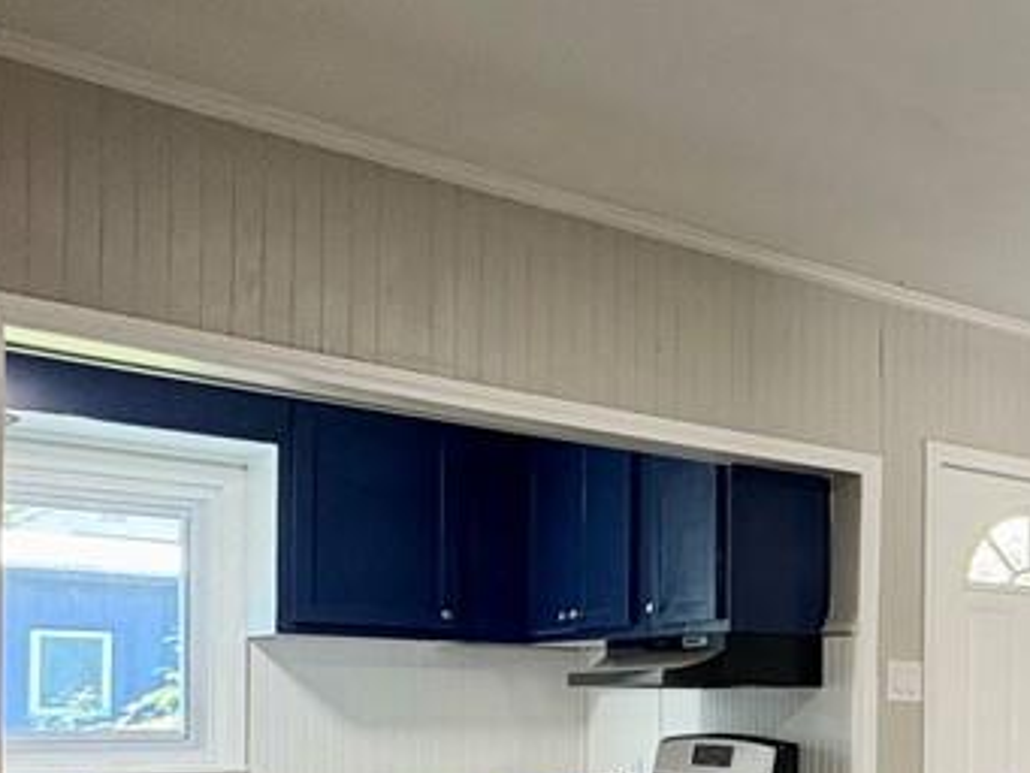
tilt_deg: -1.7
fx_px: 1250
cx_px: 1311
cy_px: 762
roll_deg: +0.0
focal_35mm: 42
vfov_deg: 31.9
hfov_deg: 33.7
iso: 200
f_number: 2.2
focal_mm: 2.22
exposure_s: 1/60
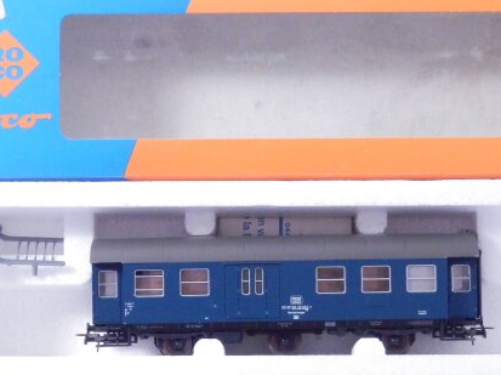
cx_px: 271
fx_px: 1388
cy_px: 172
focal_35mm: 96
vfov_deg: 15.4
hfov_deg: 20.5
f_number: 4.4
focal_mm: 11.9
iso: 1250
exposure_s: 1/160
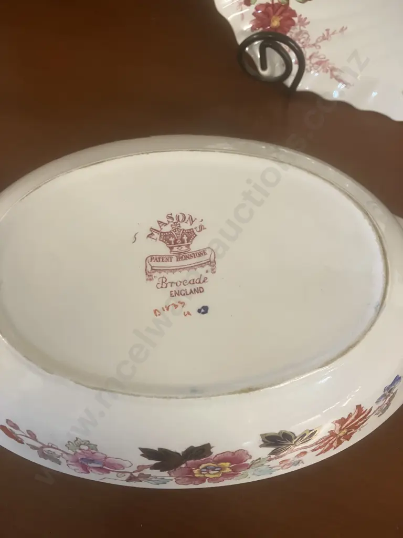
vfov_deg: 63.4
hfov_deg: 49.7
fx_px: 435
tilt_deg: -68.2
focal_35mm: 28
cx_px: 202
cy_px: 269
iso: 320
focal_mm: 3.99
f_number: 1.8
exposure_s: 1/50
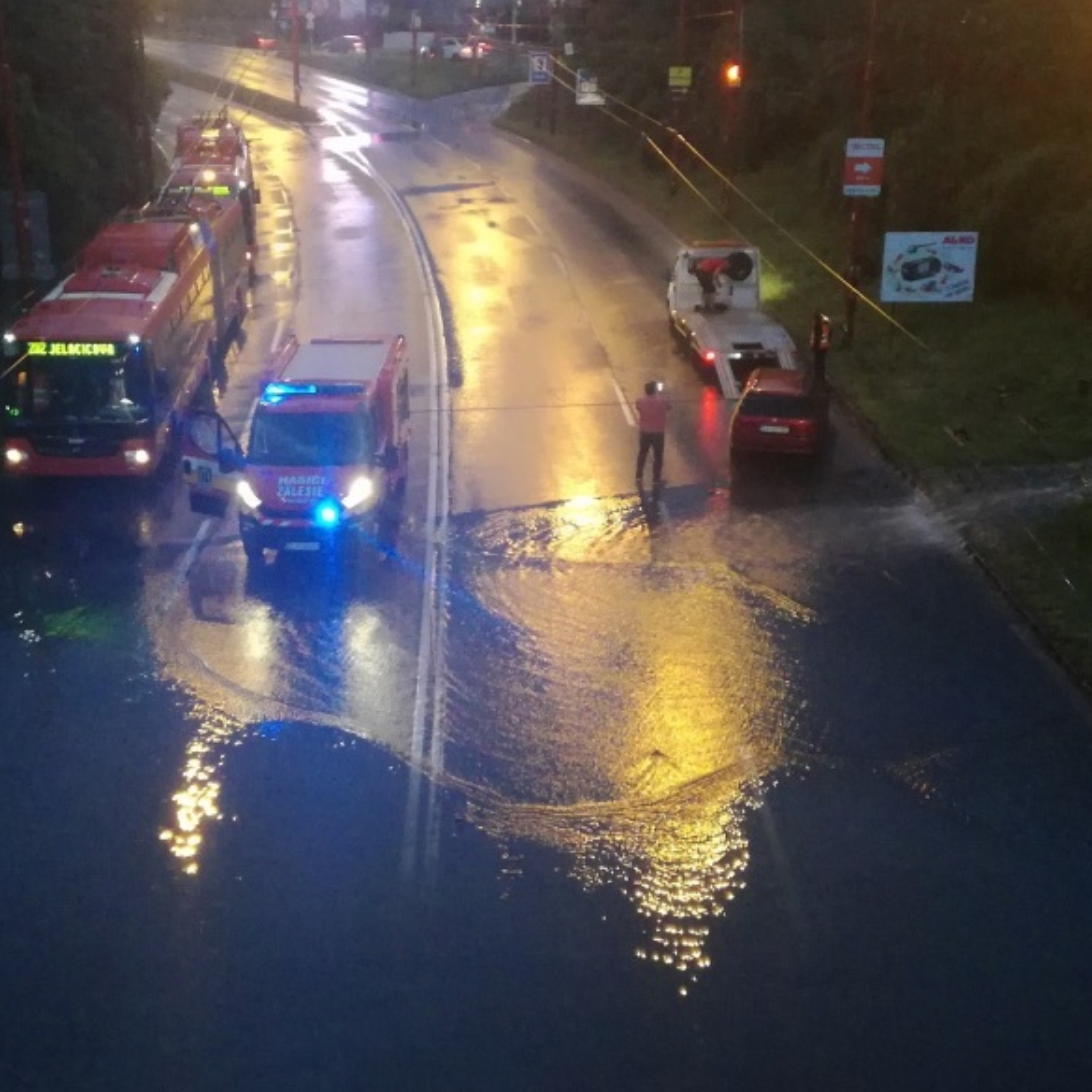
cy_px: 540
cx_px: 537
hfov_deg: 34.7
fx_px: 1749
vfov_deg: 34.7
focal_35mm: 49
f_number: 2
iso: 800
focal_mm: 3.79
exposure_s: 1/16.7
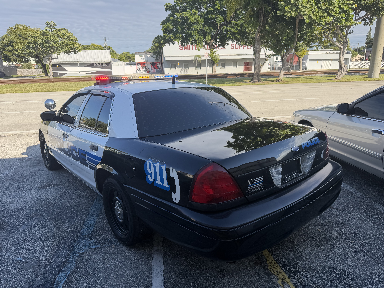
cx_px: 192
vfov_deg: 56.8
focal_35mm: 24
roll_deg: +1.4
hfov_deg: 71.6
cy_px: 144
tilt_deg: -16.6
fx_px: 266
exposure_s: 1/2053
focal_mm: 6.76
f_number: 1.78
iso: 80
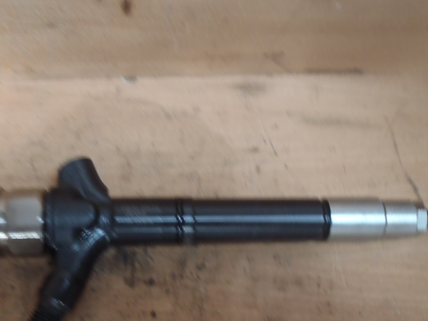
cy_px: 230
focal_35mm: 45
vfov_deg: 31.8
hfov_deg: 41.8
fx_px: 556
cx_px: 167
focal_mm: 5
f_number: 3.9
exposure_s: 1/5
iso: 200
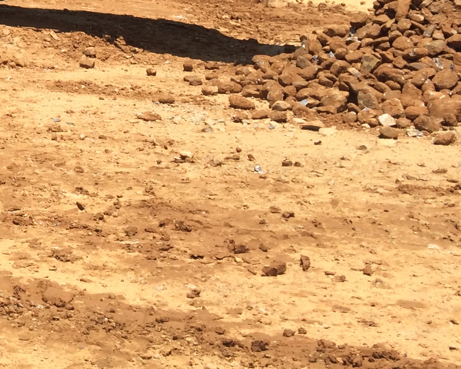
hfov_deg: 19.4
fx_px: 1201
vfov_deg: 16.2
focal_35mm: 88
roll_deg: +1.4
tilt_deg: +5.4
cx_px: -196
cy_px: -156
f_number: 2.2
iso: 32
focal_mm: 4.15
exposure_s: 1/2160
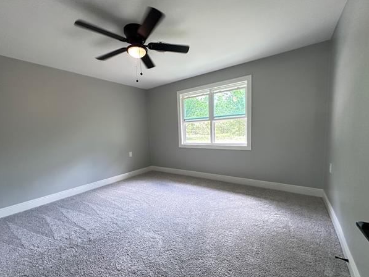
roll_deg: +2.5
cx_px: 176
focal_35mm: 15
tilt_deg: -5.3
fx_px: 160
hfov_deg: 98.1
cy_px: 147
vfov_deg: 81.7
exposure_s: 1/86
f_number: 2.2
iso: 320
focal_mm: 2.22
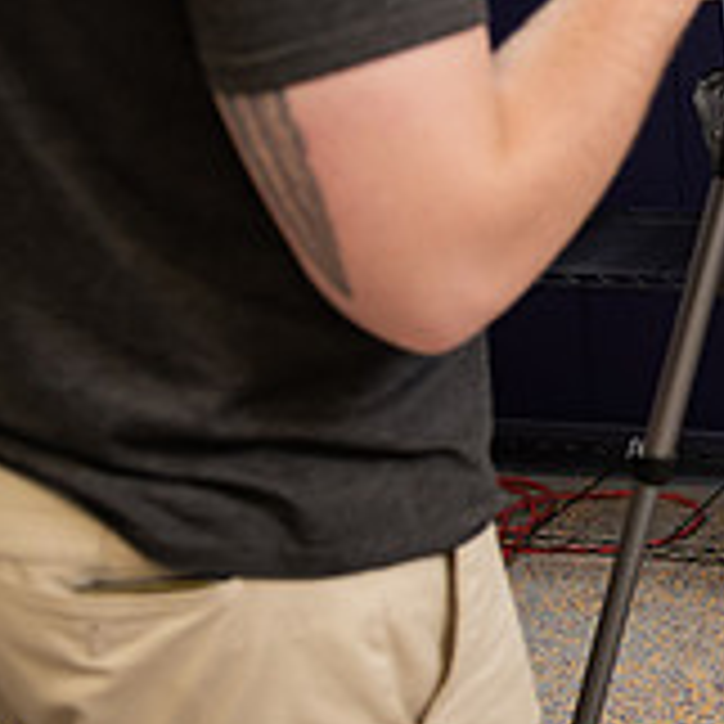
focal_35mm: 86
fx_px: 2035
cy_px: 38
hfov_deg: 18.2
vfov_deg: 19.7
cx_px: 1043
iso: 640
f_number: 3.2
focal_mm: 28
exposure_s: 1/200
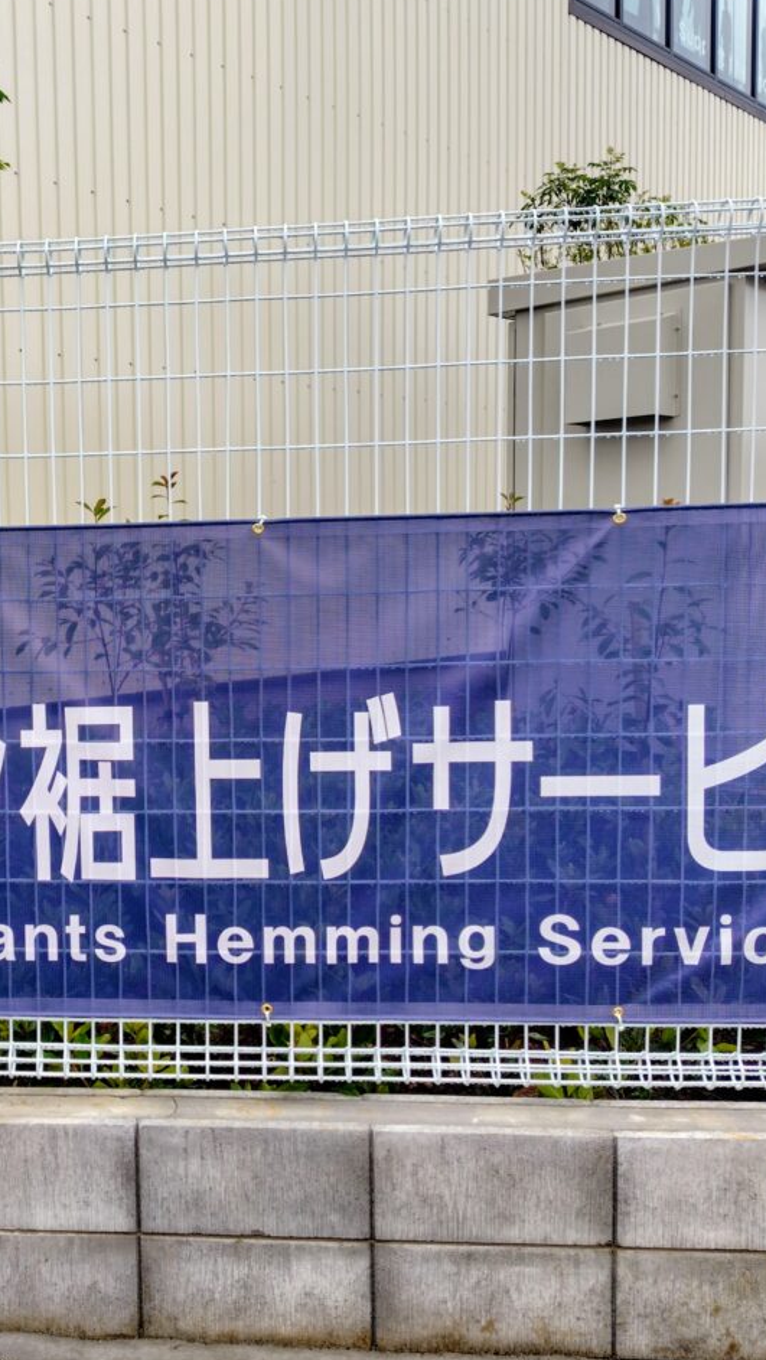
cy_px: 671
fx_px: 1227
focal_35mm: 34
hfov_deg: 33.3
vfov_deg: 58.0
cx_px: 113
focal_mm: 5.6
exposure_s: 1/1002
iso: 50
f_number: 1.9
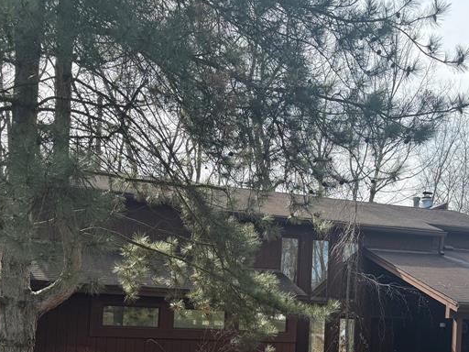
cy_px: 314
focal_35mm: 48
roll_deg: -2.6
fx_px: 650
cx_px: 283
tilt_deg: +0.7
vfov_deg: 29.1
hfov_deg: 39.5
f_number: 1.78
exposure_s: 1/2232
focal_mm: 6.76
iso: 100
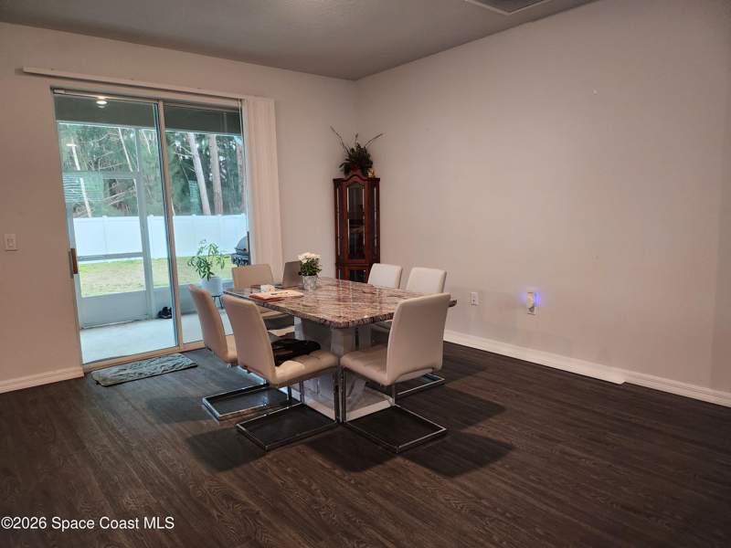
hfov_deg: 71.6
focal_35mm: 24
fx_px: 507
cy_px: 274
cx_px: 366
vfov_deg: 56.8
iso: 500
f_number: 1.8
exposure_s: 1/60
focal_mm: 5
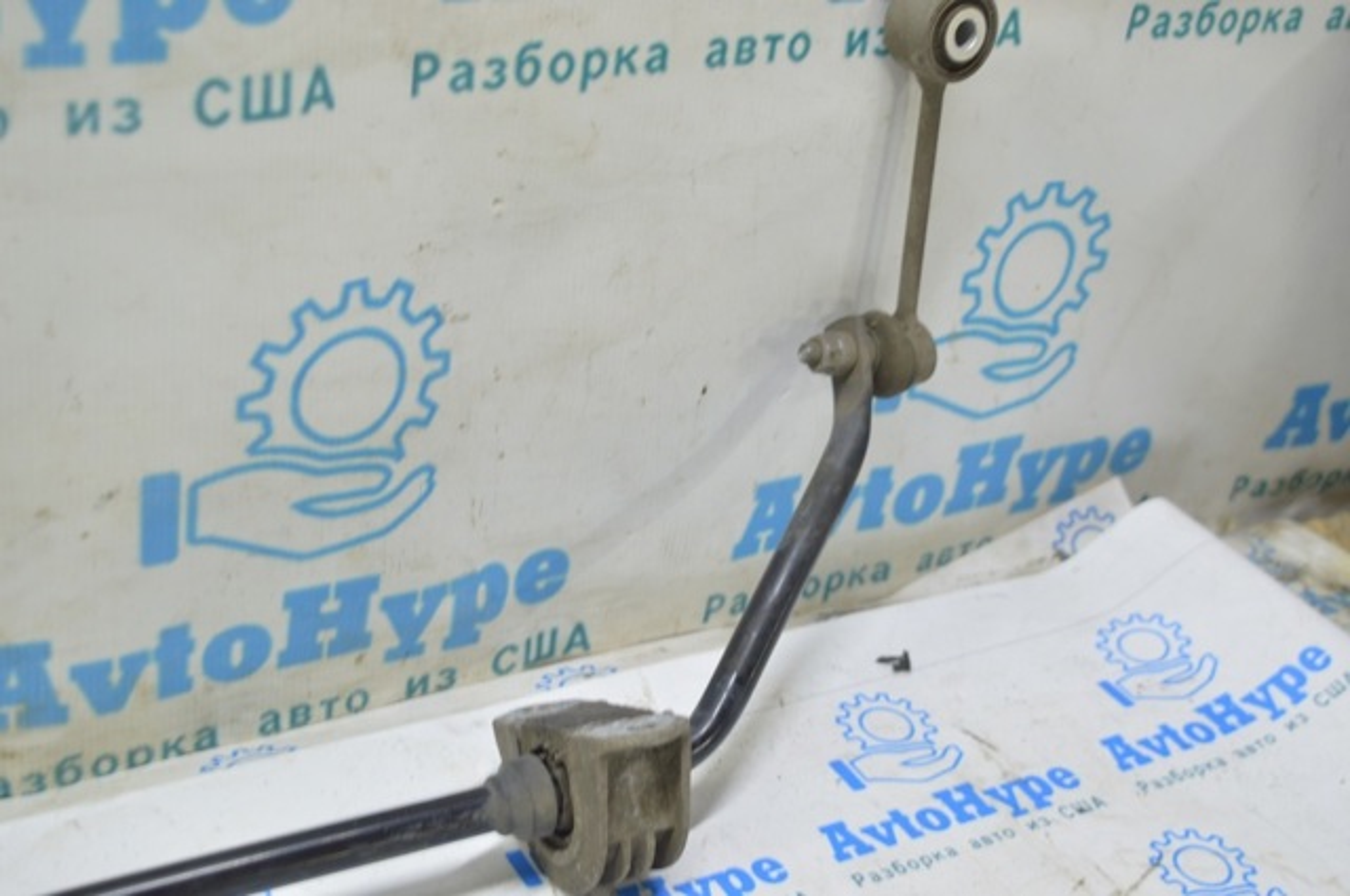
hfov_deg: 37.9
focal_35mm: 52
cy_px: 448
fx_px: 1966
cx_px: 675
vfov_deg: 25.7
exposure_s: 1/20
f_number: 5.6
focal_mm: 35
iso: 400
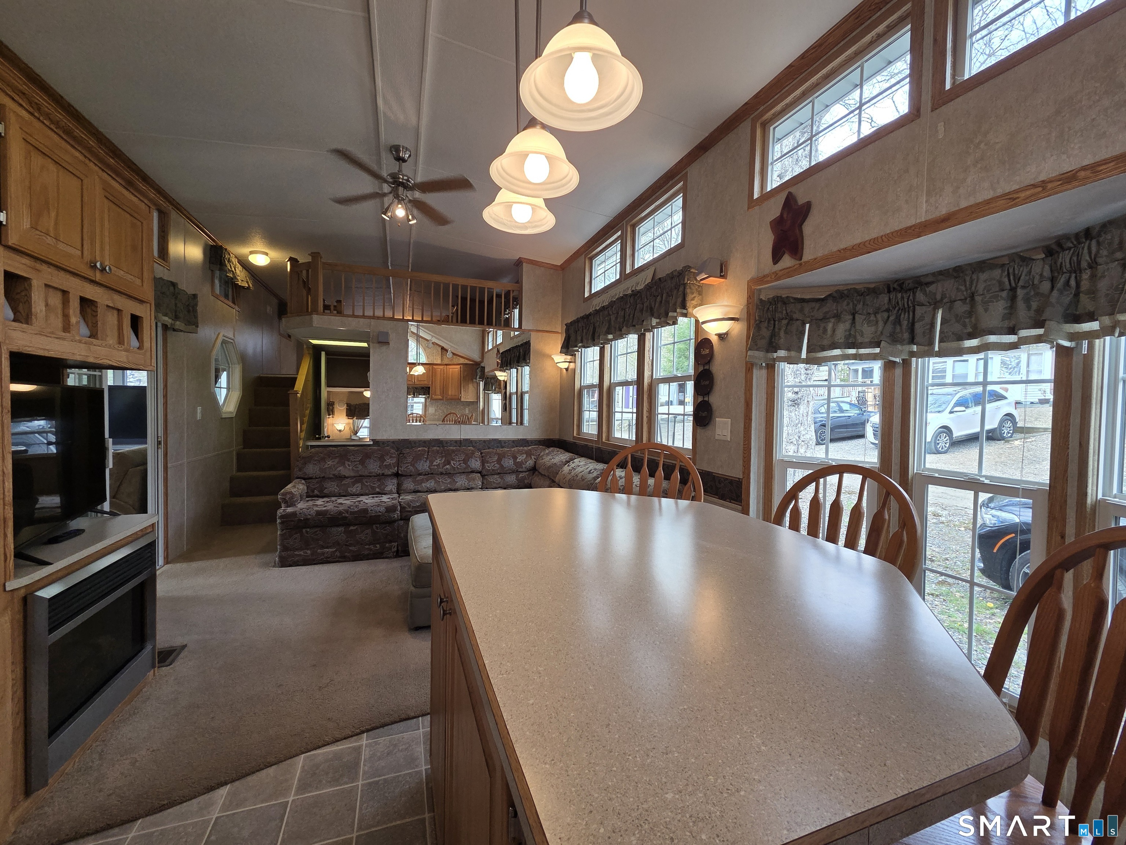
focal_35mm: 13
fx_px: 423
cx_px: 563
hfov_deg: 106.2
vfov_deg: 89.9
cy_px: 422
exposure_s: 1/120
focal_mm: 2.2
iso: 80
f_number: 2.2
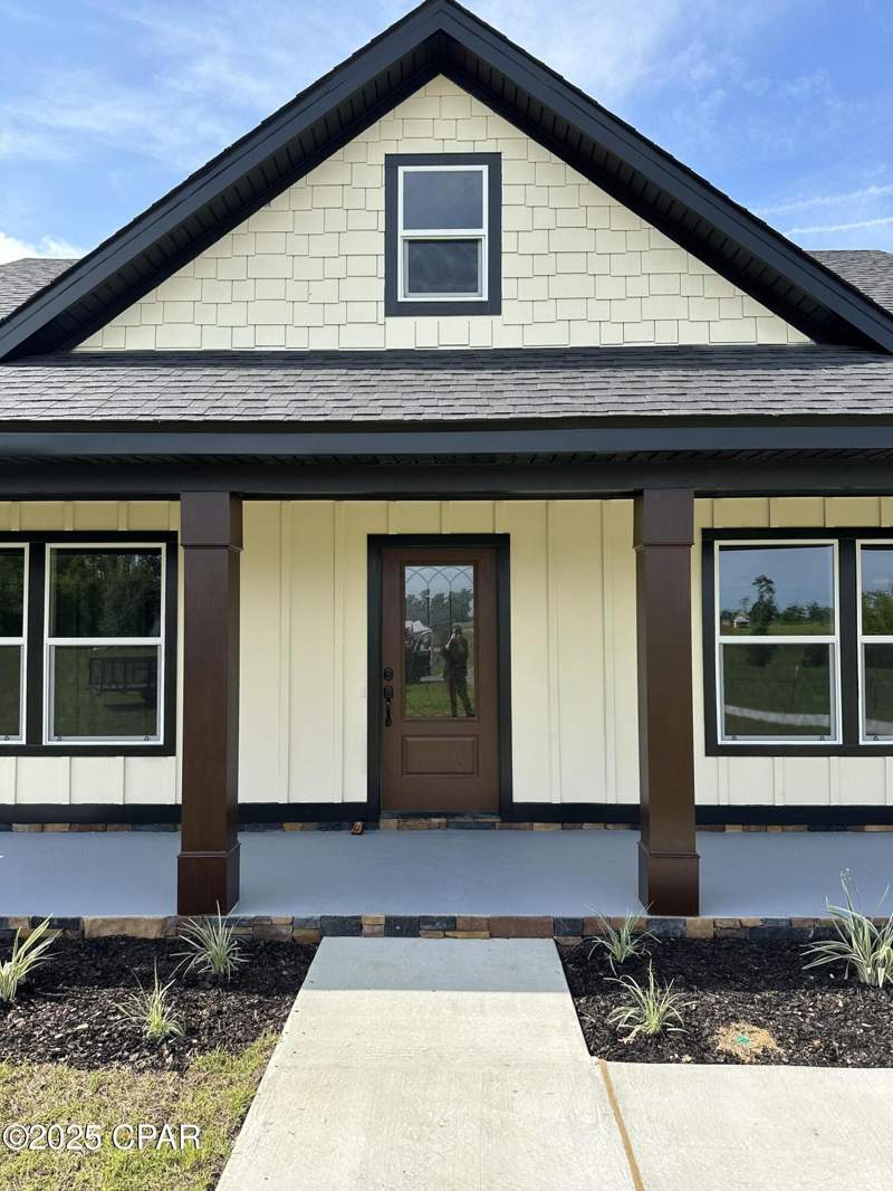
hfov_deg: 56.8
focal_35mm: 24
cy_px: 596
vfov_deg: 71.6
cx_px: 446
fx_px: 825
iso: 80
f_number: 1.78
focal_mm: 6.86
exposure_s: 1/2525
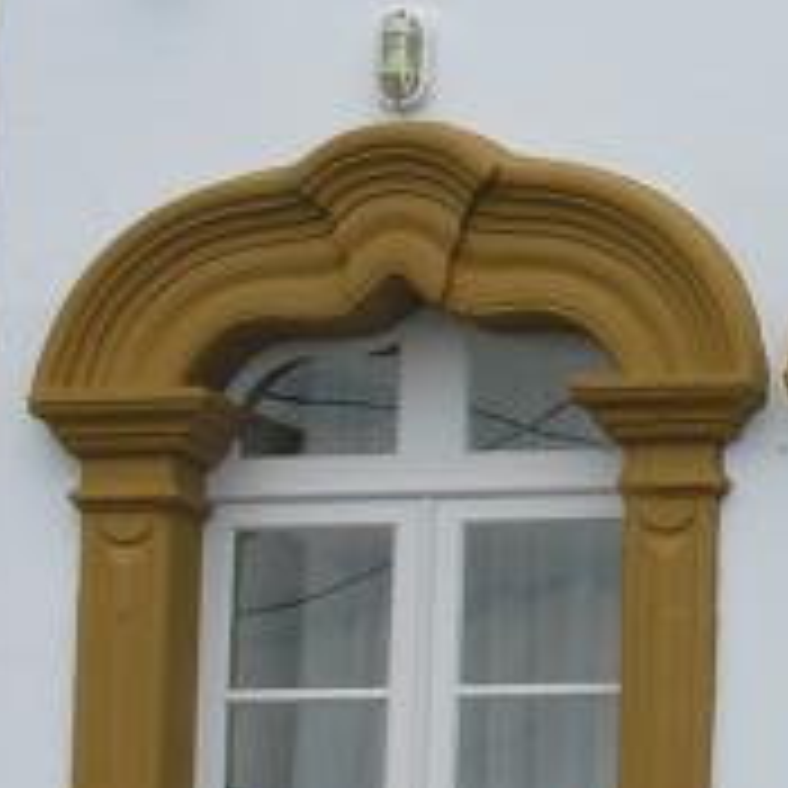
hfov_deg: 4.7
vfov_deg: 4.8
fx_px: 9452
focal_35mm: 367
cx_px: 1270
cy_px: 351
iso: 50
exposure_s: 1/178
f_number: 6.6
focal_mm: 18
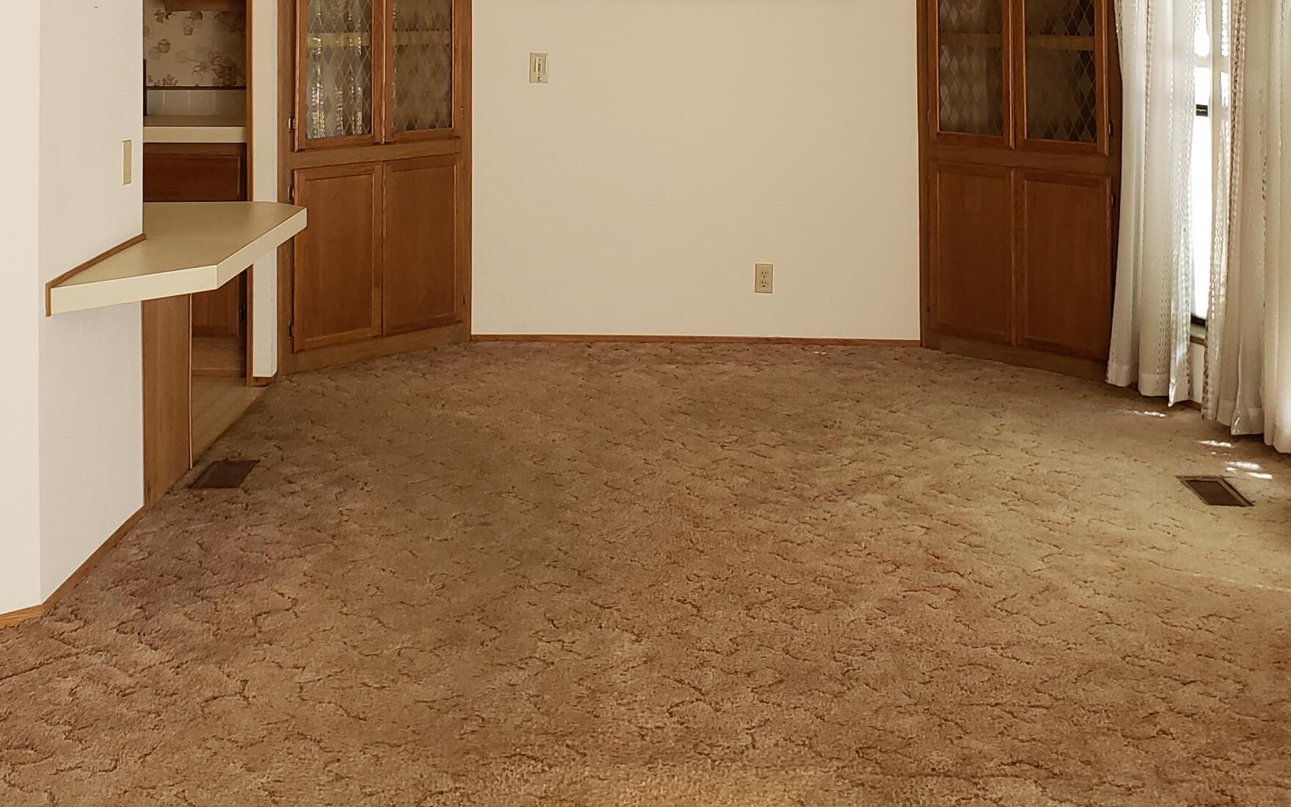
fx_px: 1653
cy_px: -18
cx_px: 602
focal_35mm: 47
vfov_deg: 25.9
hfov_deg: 42.6
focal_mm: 4.3
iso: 200
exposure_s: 1/50
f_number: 2.4
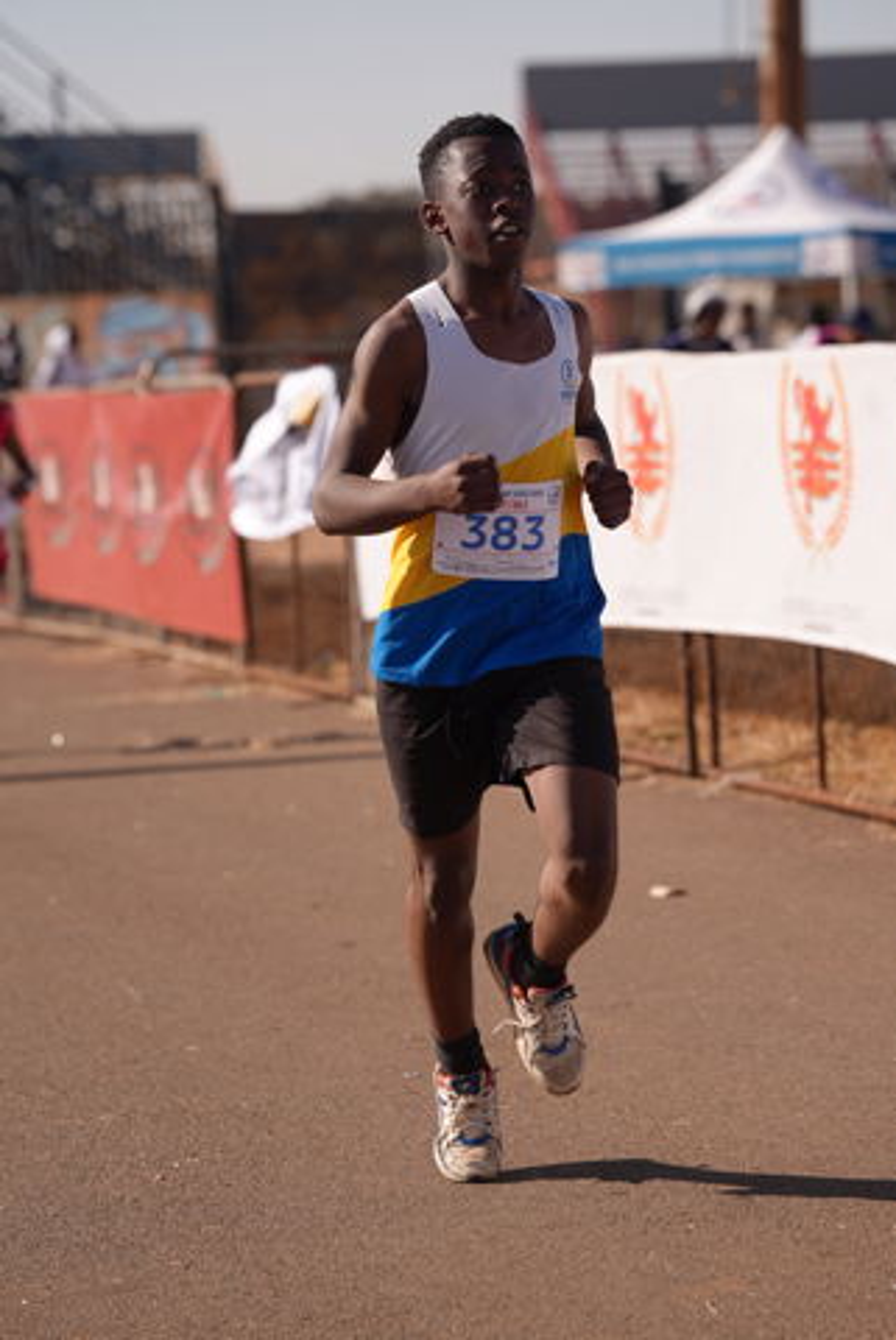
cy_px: 670
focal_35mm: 136
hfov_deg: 10.1
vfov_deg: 15.1
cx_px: 448
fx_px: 5066
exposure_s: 1/800
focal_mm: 136
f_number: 4.5
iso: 80
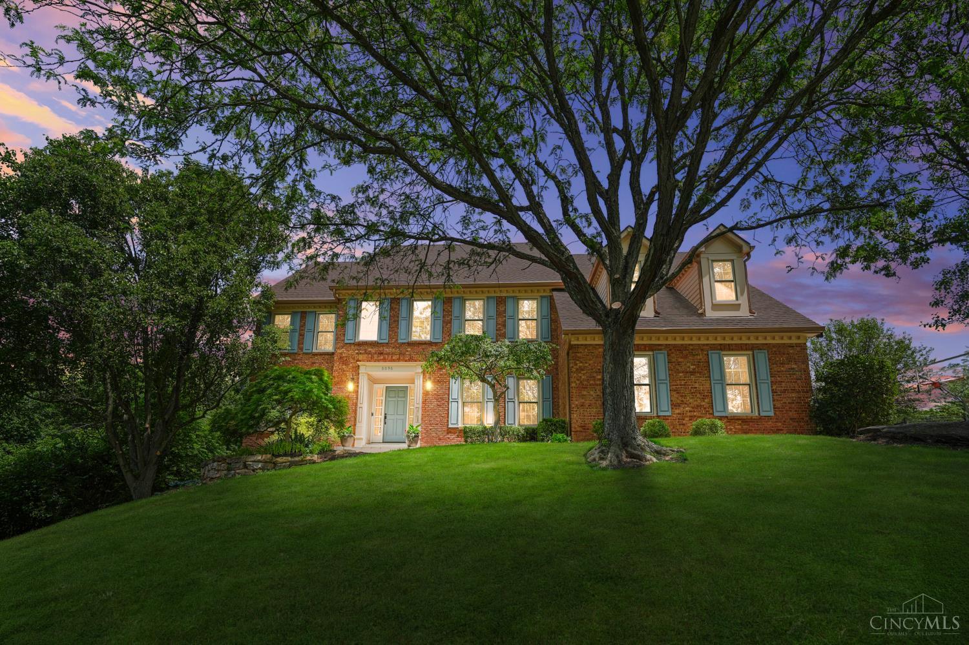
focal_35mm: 16
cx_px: 484
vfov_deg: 73.7
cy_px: 322
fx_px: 431
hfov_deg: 96.8
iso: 100
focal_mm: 16
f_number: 5.6
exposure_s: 1/200
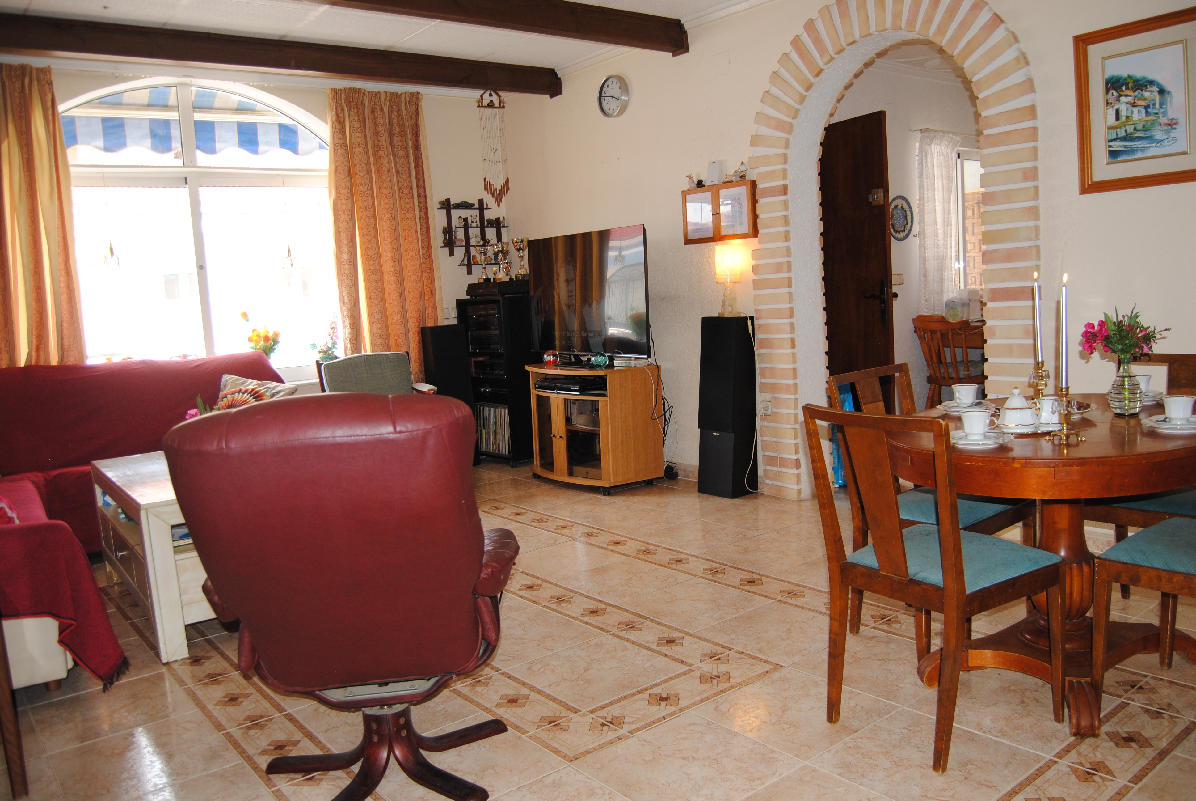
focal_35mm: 27
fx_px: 898
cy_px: 400
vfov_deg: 48.0
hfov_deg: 67.3
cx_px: 598
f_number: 3.5
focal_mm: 18
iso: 200
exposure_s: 1/60
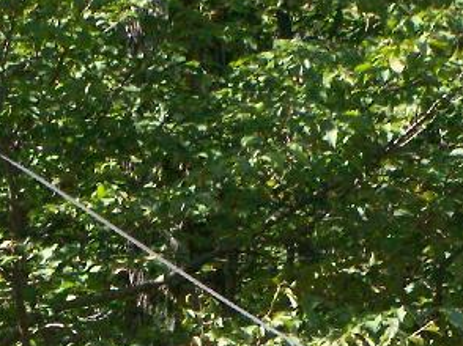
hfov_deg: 5.4
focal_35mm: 366
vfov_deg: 4.0
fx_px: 4891
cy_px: 590
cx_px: 211
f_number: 4.5
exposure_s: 1/800
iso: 400
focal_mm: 17.5
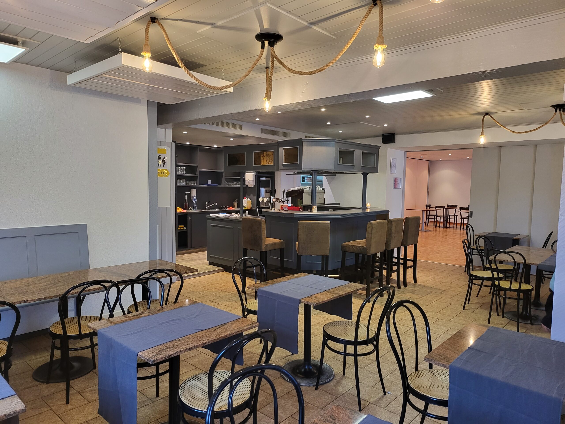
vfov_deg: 56.8
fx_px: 392
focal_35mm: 24
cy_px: 212
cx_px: 282
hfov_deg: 71.6
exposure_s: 1/50
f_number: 1.8
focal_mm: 5
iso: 250
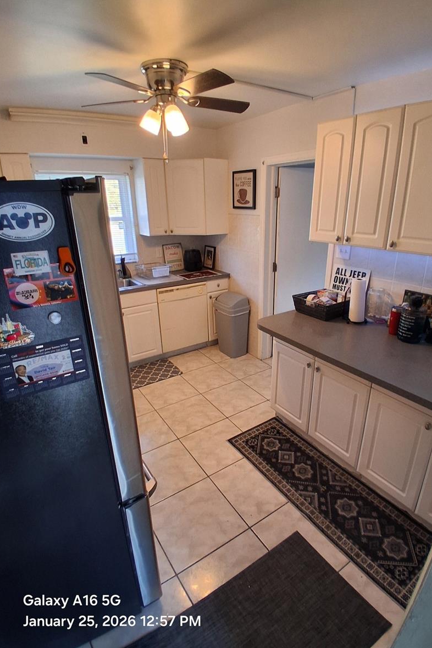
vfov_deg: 90.0
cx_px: 239
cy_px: 329
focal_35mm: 18
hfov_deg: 67.2
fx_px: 324
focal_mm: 1.4
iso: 100
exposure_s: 1/40
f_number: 2.2
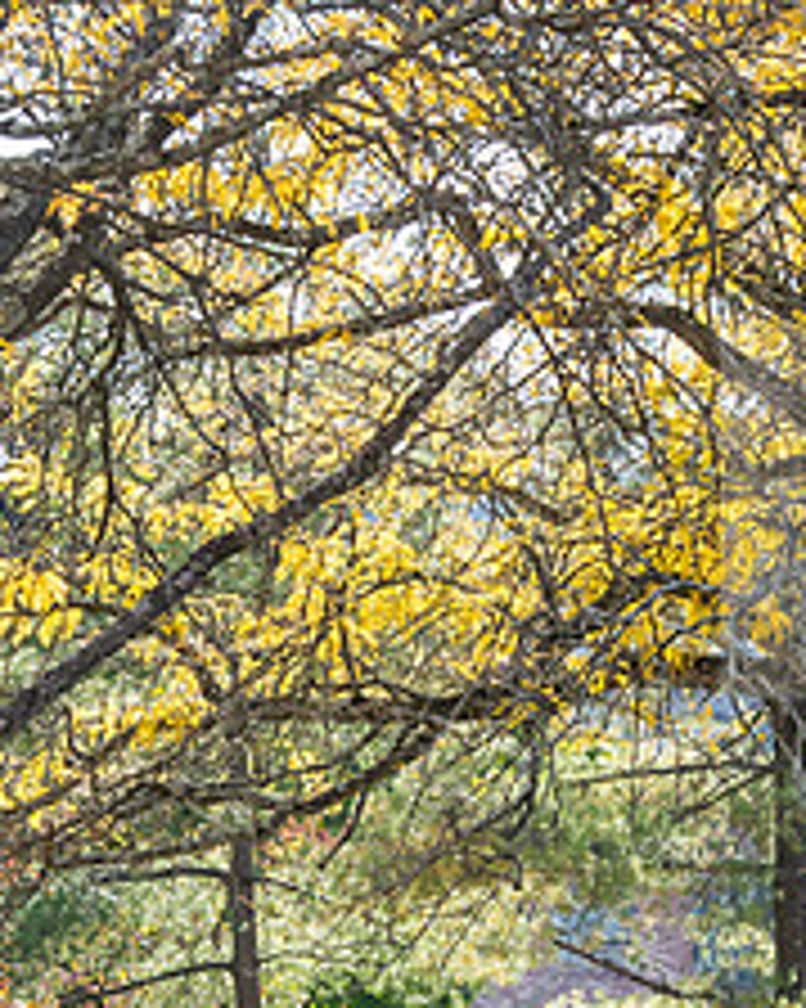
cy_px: 866
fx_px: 7609
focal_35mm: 255
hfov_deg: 6.1
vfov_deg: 7.6
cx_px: 585
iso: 400
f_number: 8
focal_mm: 105
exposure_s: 1/250
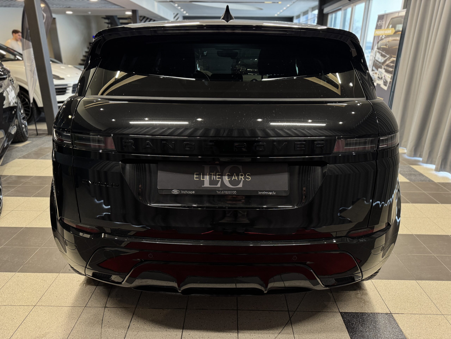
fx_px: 313
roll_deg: -0.8
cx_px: 226
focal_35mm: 24
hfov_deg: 71.6
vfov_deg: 56.8
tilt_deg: -20.2
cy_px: 170
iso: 160
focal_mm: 6.76
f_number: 1.78
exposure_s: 1/100
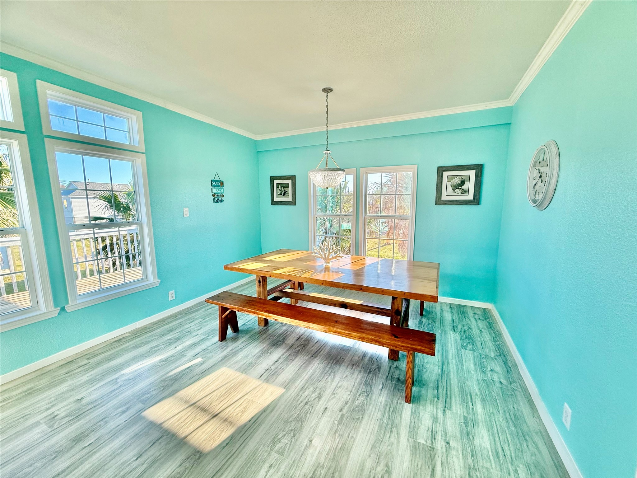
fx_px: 258
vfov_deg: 85.7
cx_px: 318
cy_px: 239
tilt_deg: -8.1
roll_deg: +0.3
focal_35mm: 14
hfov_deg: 102.1
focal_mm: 2.22
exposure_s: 1/120
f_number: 2.2
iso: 80
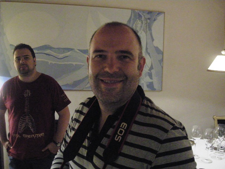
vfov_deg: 39.7
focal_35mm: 36
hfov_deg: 51.4
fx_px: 234
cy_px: 84
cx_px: 112
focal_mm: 7.5
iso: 1600
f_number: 2.7
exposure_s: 1/64.8
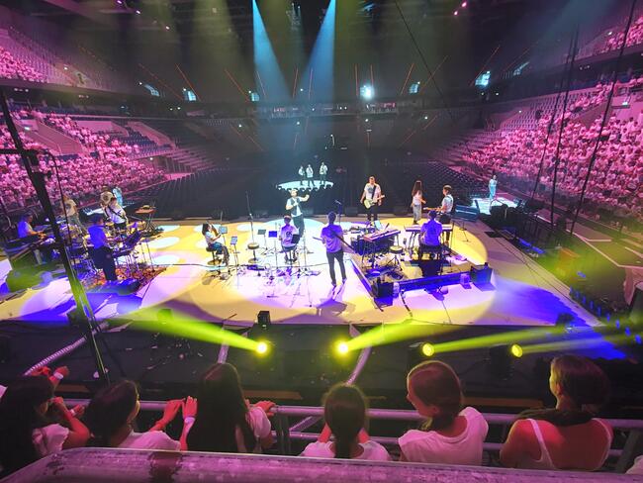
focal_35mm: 17
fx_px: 316
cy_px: 242
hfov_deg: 91.0
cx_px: 322
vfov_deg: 74.8
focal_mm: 2.26
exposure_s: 1/33.3
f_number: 2.2
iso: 320
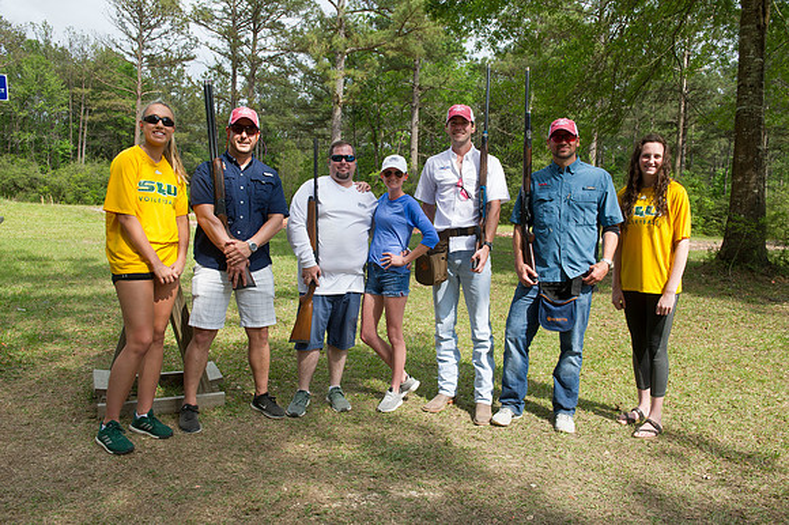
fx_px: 635
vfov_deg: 44.9
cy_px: 262
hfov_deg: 63.7
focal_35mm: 29
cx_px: 394
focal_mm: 29
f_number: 7.1
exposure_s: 1/320
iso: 200
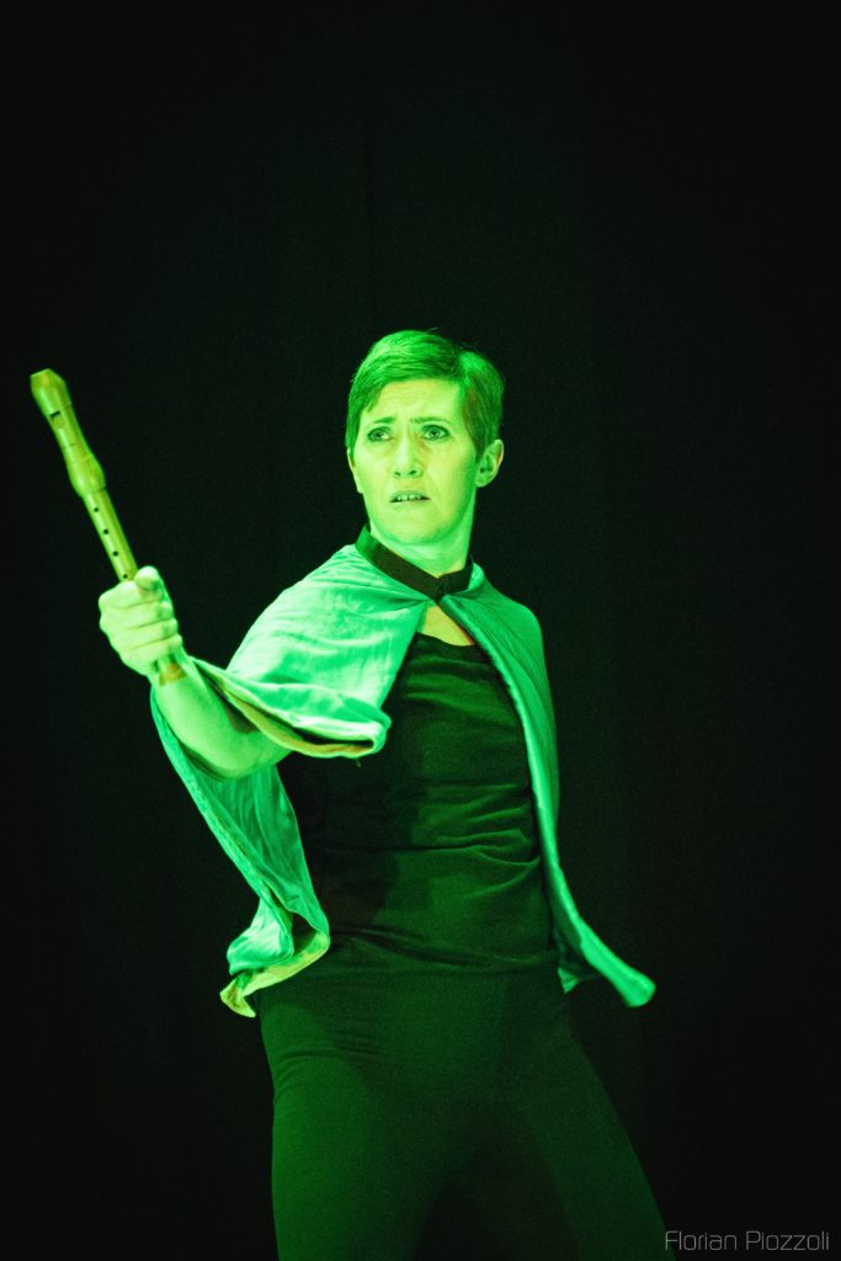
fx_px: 3678
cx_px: 420
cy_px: 630
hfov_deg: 13.0
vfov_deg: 19.5
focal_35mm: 105
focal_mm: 70
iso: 12800
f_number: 2.8
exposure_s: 1/250
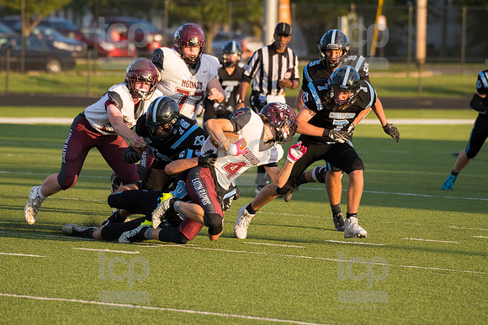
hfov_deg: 7.6
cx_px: 244
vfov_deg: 5.1
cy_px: 162
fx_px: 3661
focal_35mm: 270
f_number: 5.6
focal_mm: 270
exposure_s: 1/2000
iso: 1250
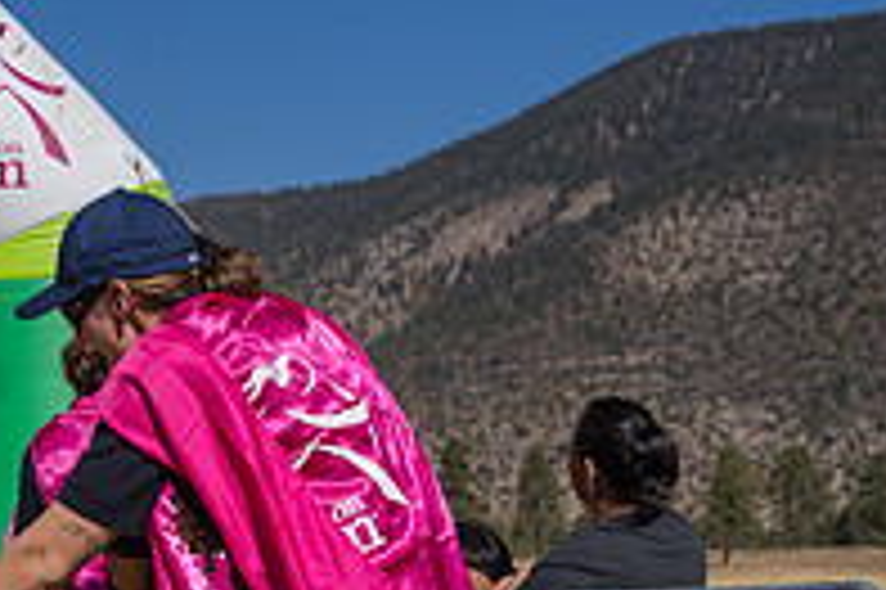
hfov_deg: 17.6
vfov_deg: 12.1
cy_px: 651
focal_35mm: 111
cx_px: -162
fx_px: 2729
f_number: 4
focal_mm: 37.7
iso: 320
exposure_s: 1/8000
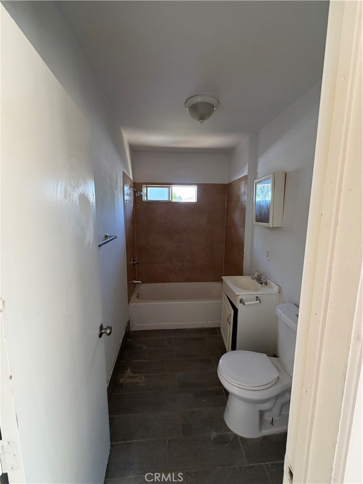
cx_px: 182
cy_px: 242
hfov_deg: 85.7
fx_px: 196
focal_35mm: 14
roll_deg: +0.4
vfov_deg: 102.1
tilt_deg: -8.9
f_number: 2.2
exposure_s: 1/119
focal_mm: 2.22
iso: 320
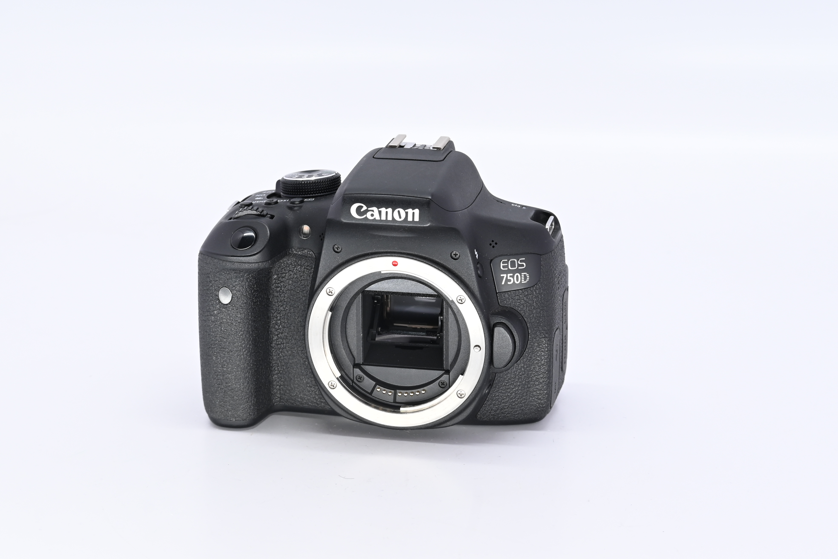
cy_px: 280
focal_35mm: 82
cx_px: 419
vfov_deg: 16.7
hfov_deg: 24.8
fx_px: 1909
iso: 500
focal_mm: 55
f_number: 9
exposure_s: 1/125
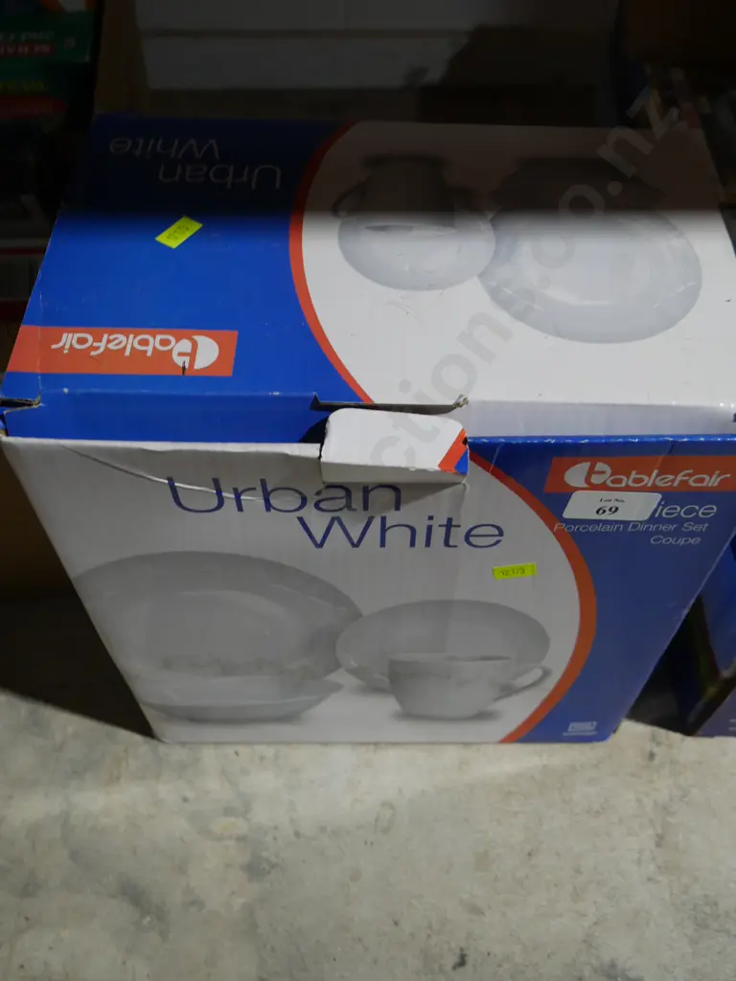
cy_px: 490
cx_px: 368
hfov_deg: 44.2
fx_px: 907
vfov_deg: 56.8
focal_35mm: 32
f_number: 3.6
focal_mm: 16
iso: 500
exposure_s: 1/60
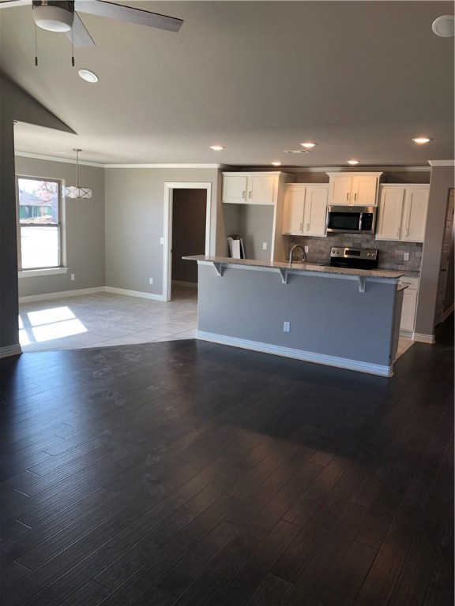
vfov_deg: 63.4
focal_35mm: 28
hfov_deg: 49.7
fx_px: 491
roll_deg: -2.1
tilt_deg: -9.1
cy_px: 303
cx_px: 228
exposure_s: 1/120
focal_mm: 3.99
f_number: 1.8
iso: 64
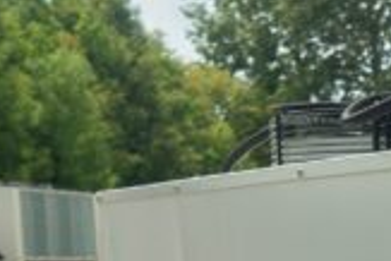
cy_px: 585
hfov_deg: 12.0
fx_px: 1641
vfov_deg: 8.5
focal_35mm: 151
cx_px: 806
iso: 125
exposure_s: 1/320
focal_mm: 24
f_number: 5
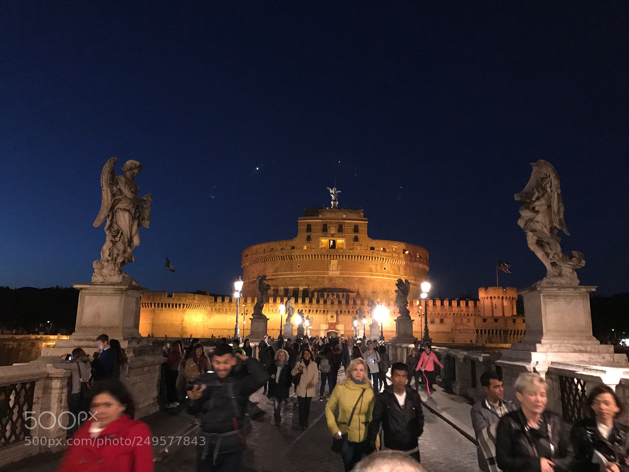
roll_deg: -0.1
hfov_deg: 63.4
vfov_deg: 49.7
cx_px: 314
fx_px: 509
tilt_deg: +10.6
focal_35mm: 28
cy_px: 236
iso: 200
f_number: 1.8
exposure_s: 1/17
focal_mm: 3.99
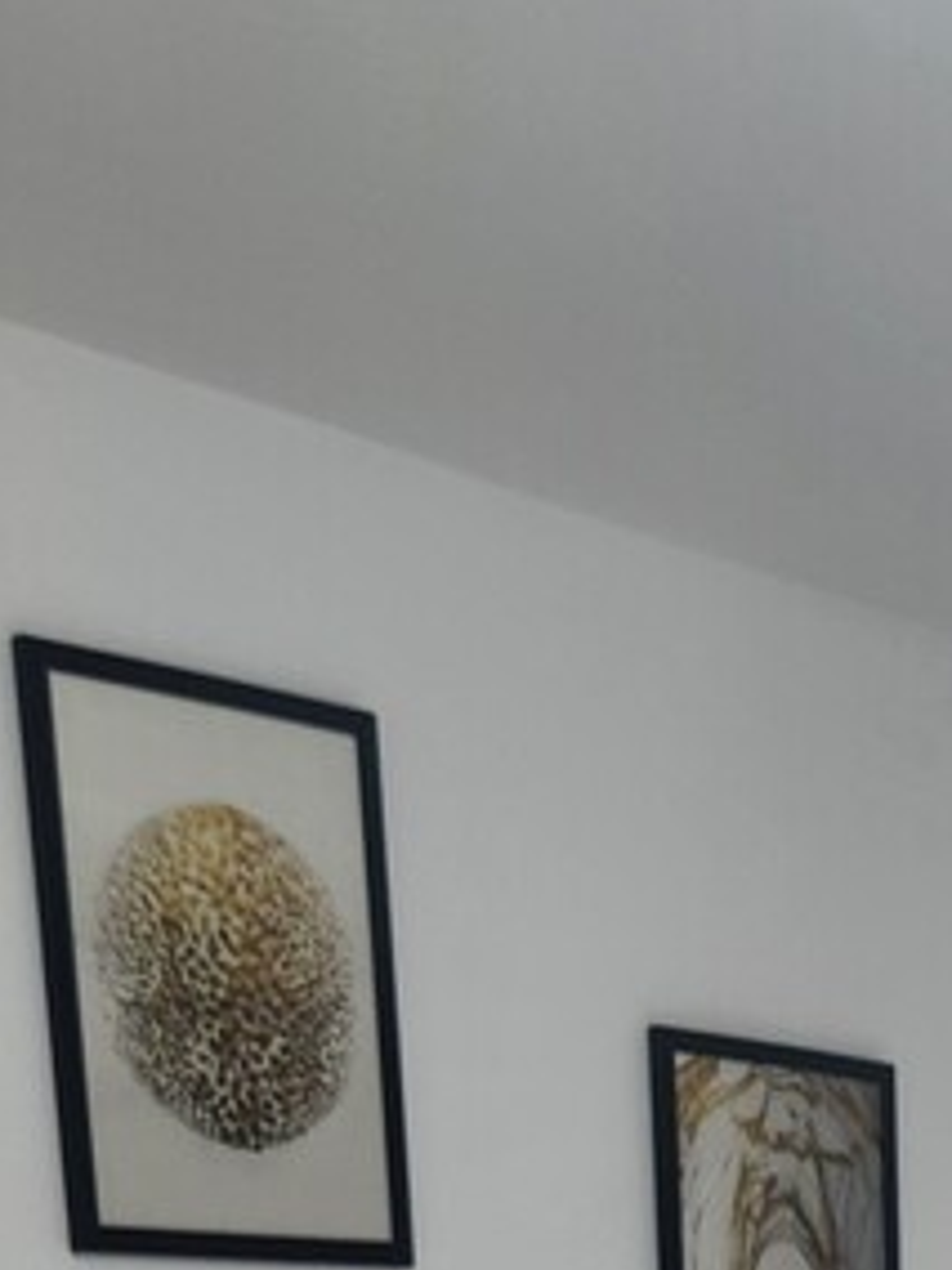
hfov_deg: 17.0
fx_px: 3044
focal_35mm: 83
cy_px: 2129
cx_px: 1135
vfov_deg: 19.2
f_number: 1.8
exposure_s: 1/180
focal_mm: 5.4
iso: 100
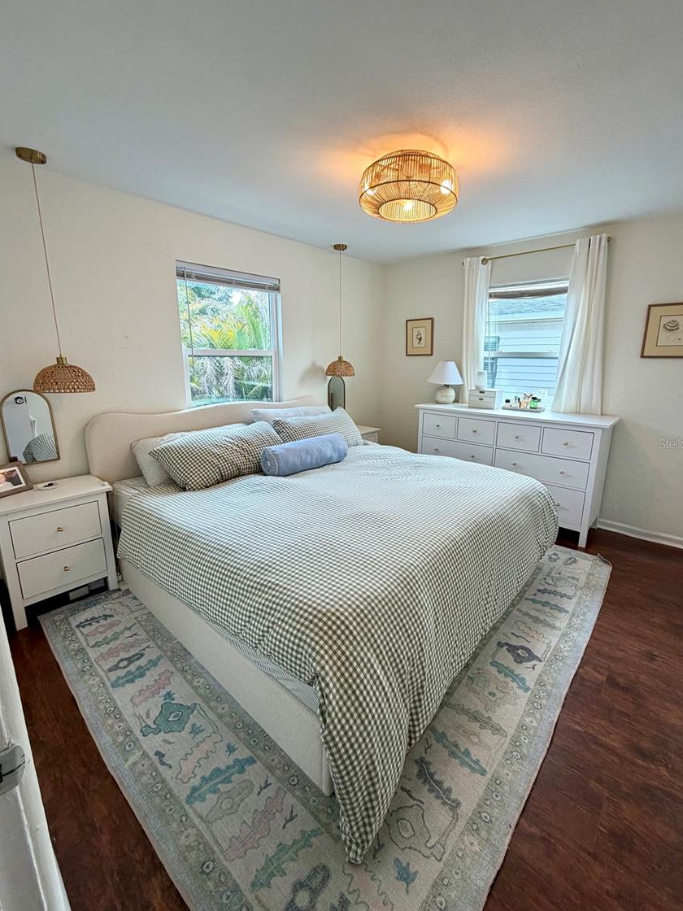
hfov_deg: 81.7
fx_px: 395
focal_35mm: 15
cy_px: 443
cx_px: 350
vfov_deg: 98.1
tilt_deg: -12.8
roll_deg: -1.0
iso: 100
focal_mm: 2.22
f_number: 2.2
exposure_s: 1/120
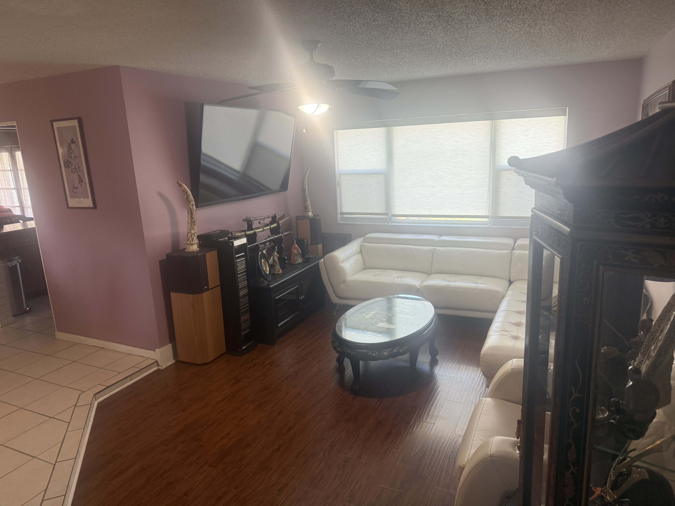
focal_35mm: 24
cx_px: 338
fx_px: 468
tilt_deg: -12.7
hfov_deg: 71.6
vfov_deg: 56.8
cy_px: 253
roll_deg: +2.4
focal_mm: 6.76
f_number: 1.78
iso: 200
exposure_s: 1/120
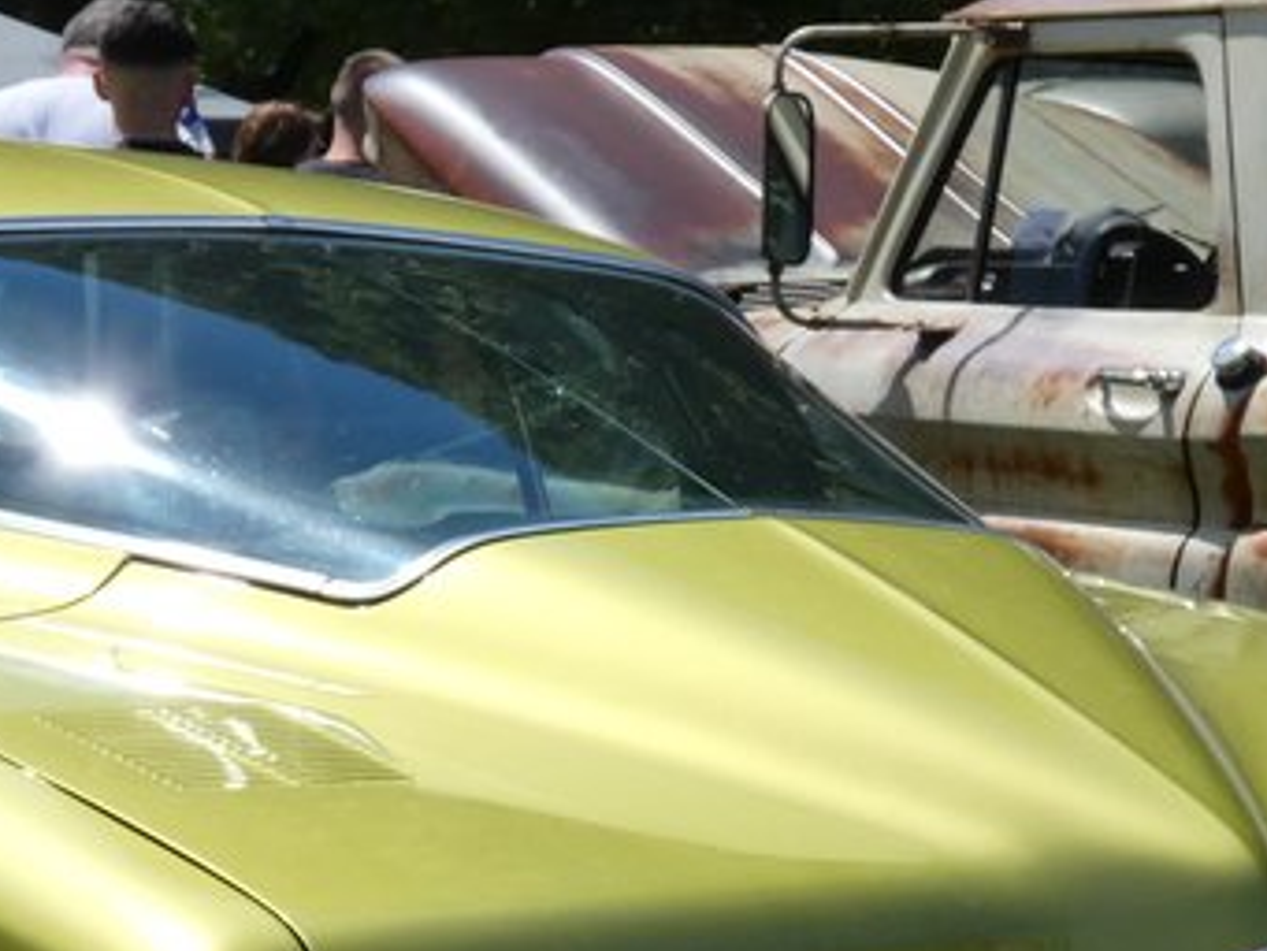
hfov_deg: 17.2
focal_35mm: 114
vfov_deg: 12.9
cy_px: 817
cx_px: 331
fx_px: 4174
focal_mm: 6.8
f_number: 4.5
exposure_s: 1/800
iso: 80
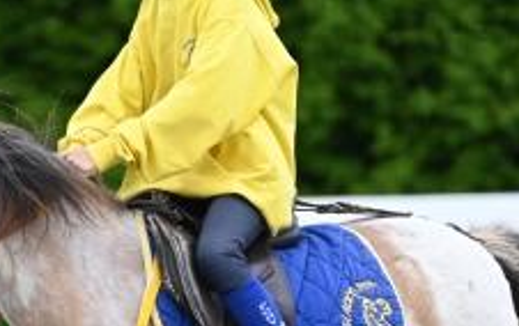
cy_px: 388
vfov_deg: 0.9
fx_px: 20384
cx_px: 119
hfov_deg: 1.5
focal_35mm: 1439
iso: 640
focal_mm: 400
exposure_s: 1/1250
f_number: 5.6
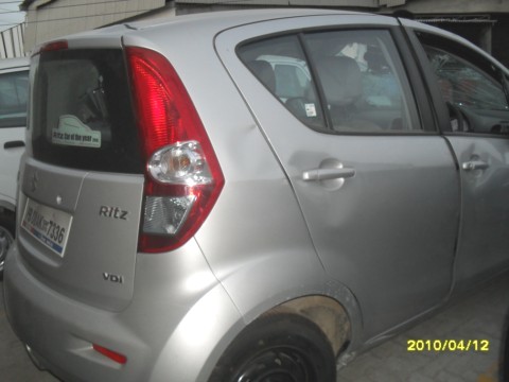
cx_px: 254
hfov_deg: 52.6
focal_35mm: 35
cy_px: 191
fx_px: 515
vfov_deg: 40.7
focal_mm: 6.3
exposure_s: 1/45
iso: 200
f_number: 3.2
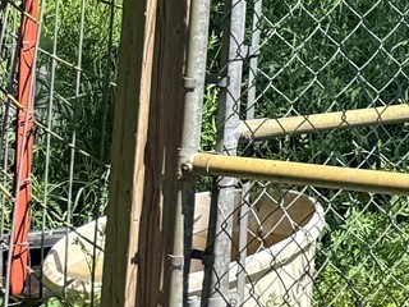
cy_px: -556
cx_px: 1022
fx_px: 1701
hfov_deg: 11.2
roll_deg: -1.1
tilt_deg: +9.7
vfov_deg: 8.8
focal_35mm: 144
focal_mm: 6.76
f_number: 1.78
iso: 80
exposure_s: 1/2232
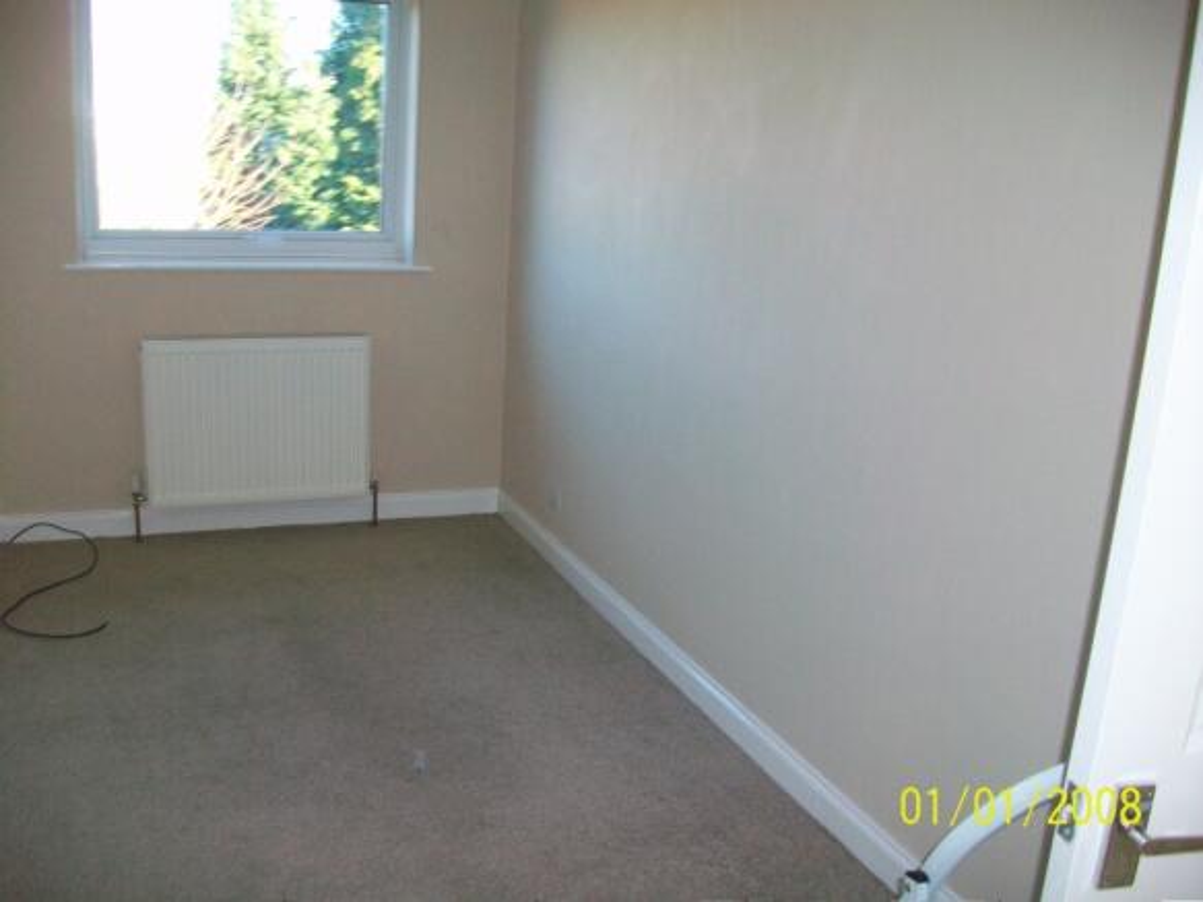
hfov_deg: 56.8
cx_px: 602
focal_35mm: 32
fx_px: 1112
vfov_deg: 44.1
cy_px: 451
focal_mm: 5.7
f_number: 2.8
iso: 120
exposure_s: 1/60
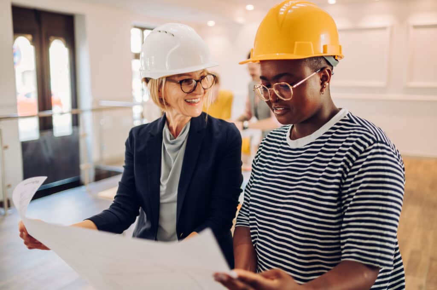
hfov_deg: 54.5
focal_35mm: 35
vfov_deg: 37.8
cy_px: 145
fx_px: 425
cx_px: 218
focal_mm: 35
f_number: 1.8
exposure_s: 1/200
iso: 320
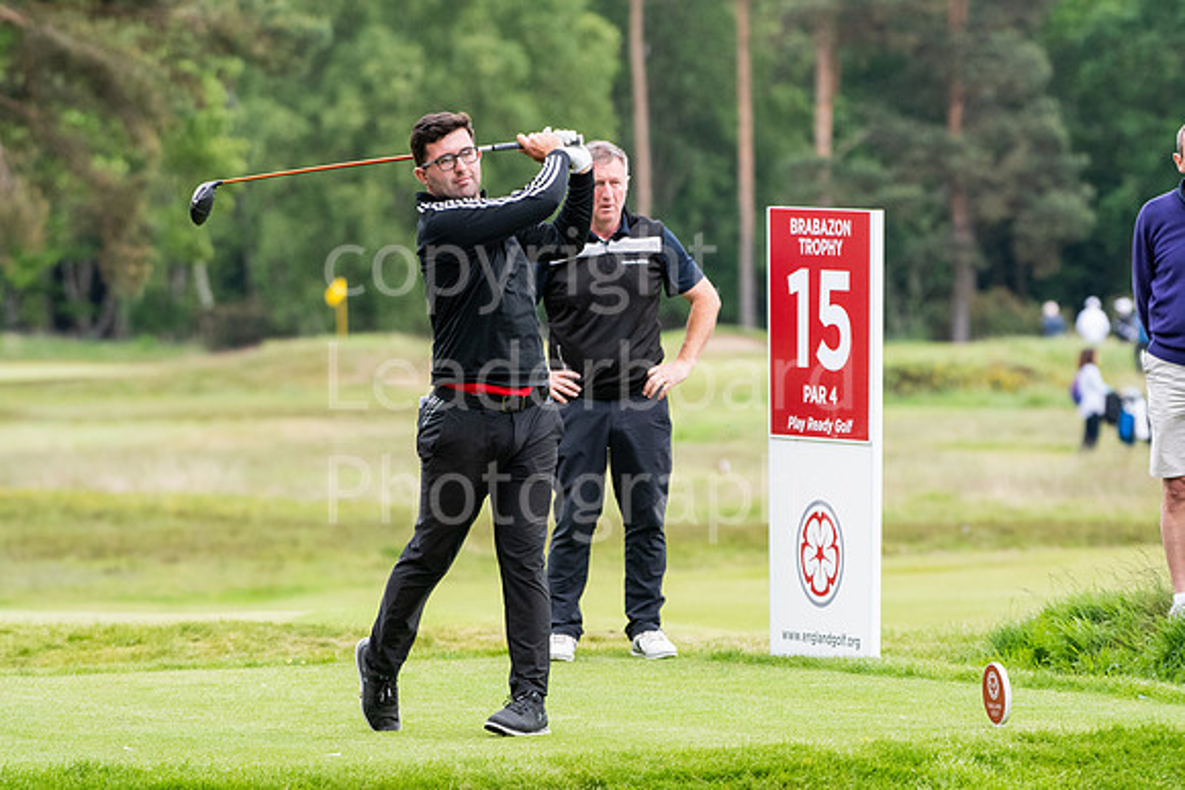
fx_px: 12840
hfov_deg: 5.3
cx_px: 592
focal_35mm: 390
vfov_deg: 3.5
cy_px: 395
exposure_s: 1/1250
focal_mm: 260
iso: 2000
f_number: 5.6
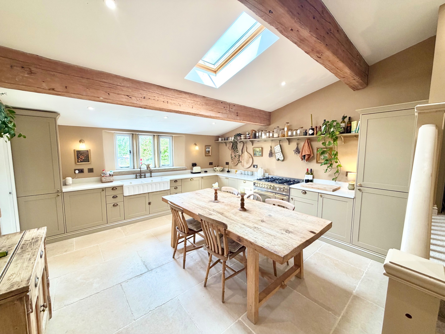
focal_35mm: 14
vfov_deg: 85.7
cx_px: 222
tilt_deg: -5.5
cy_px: 167
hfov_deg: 102.1
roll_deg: -0.1
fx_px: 180
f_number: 2.2
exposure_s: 1/100
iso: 125
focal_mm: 2.22
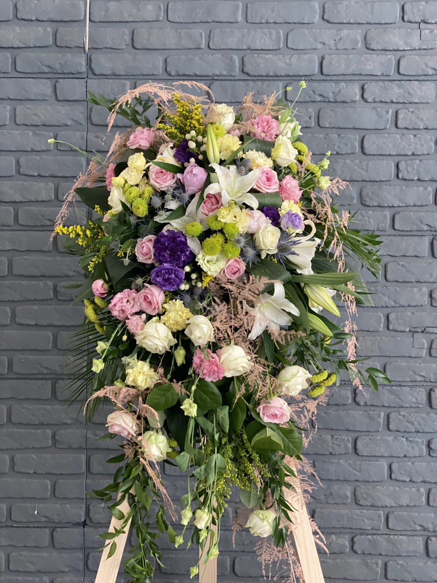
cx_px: 218
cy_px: 292
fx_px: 875
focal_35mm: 52
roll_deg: -1.4
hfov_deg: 28.0
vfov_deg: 36.8
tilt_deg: -2.3
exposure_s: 1/122
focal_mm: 6
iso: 160
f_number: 2
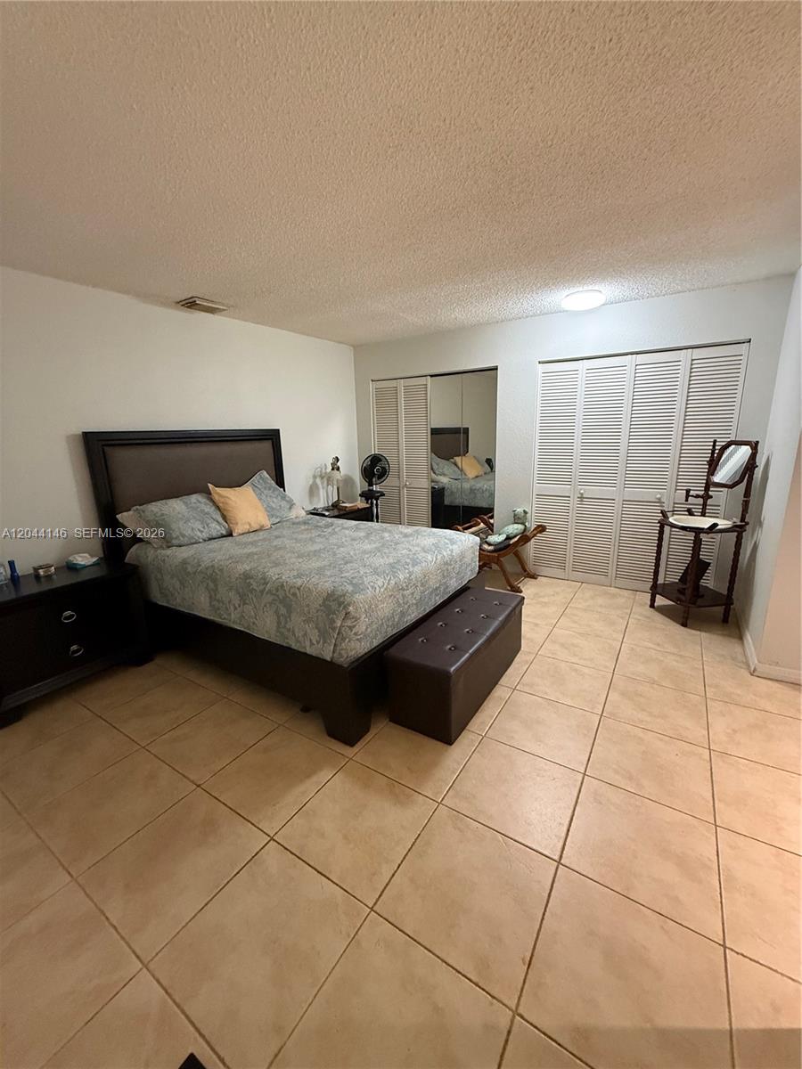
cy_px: 534
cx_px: 401
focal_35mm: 14
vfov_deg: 102.1
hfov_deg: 85.7
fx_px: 432
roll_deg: +1.2
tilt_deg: -13.2
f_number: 2.2
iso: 500
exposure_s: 1/60
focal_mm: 2.22
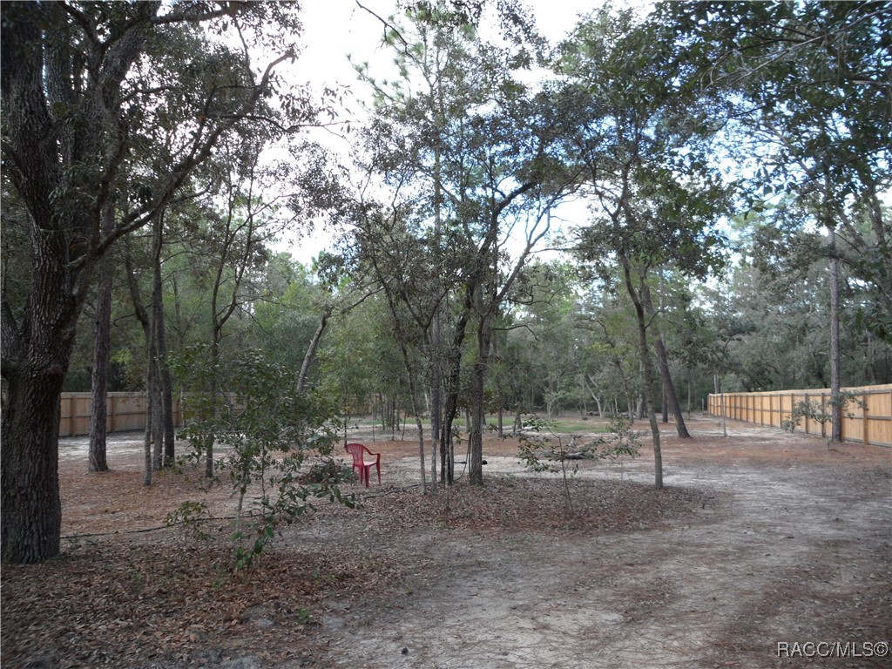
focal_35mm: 27
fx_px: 696
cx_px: 446
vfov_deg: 51.4
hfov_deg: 65.3
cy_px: 334
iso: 80
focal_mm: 4.9
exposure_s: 1/90
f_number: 3.5
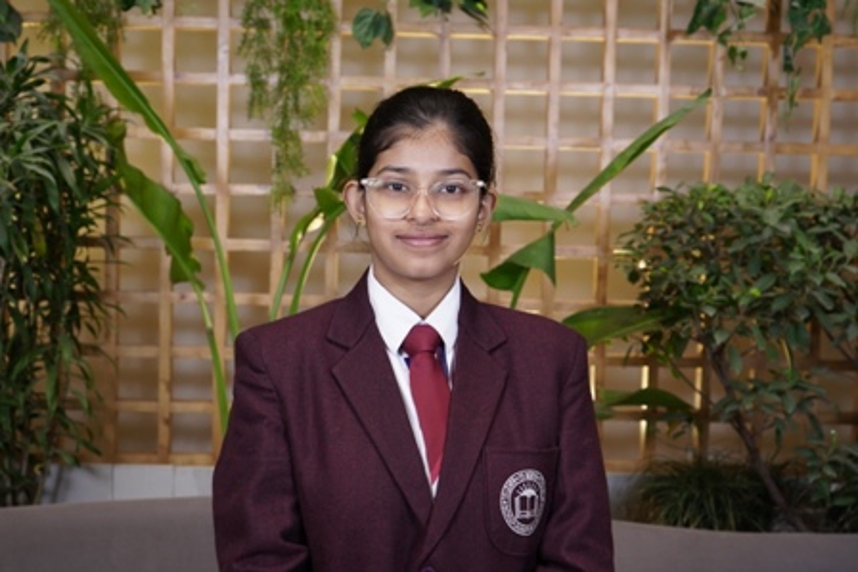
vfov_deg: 26.0
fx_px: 1240
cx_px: 429
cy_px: 286
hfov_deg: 38.2
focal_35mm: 52
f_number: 4
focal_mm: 35
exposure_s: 1/80
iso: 320
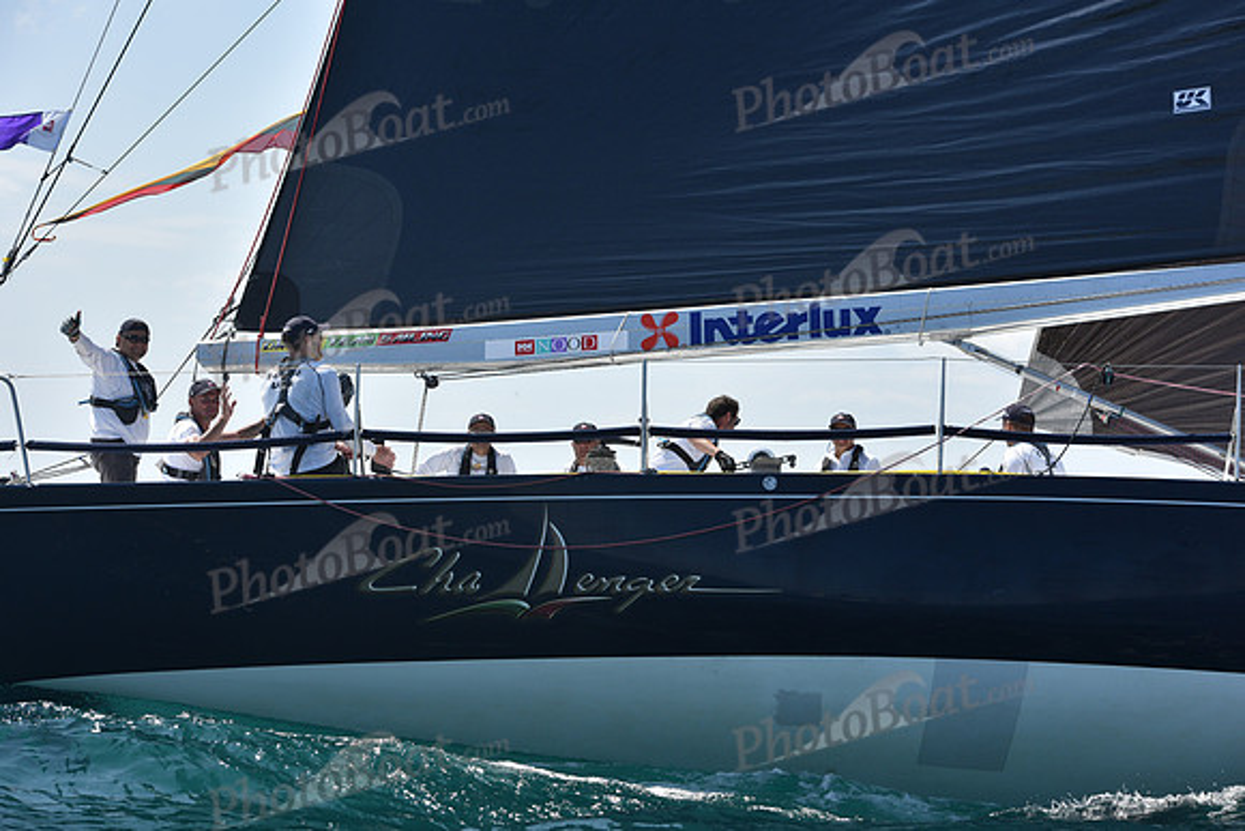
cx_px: 622
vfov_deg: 13.7
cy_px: 416
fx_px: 3459
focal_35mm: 100
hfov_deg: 20.4
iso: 250
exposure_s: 1/1250
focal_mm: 100
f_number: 6.3
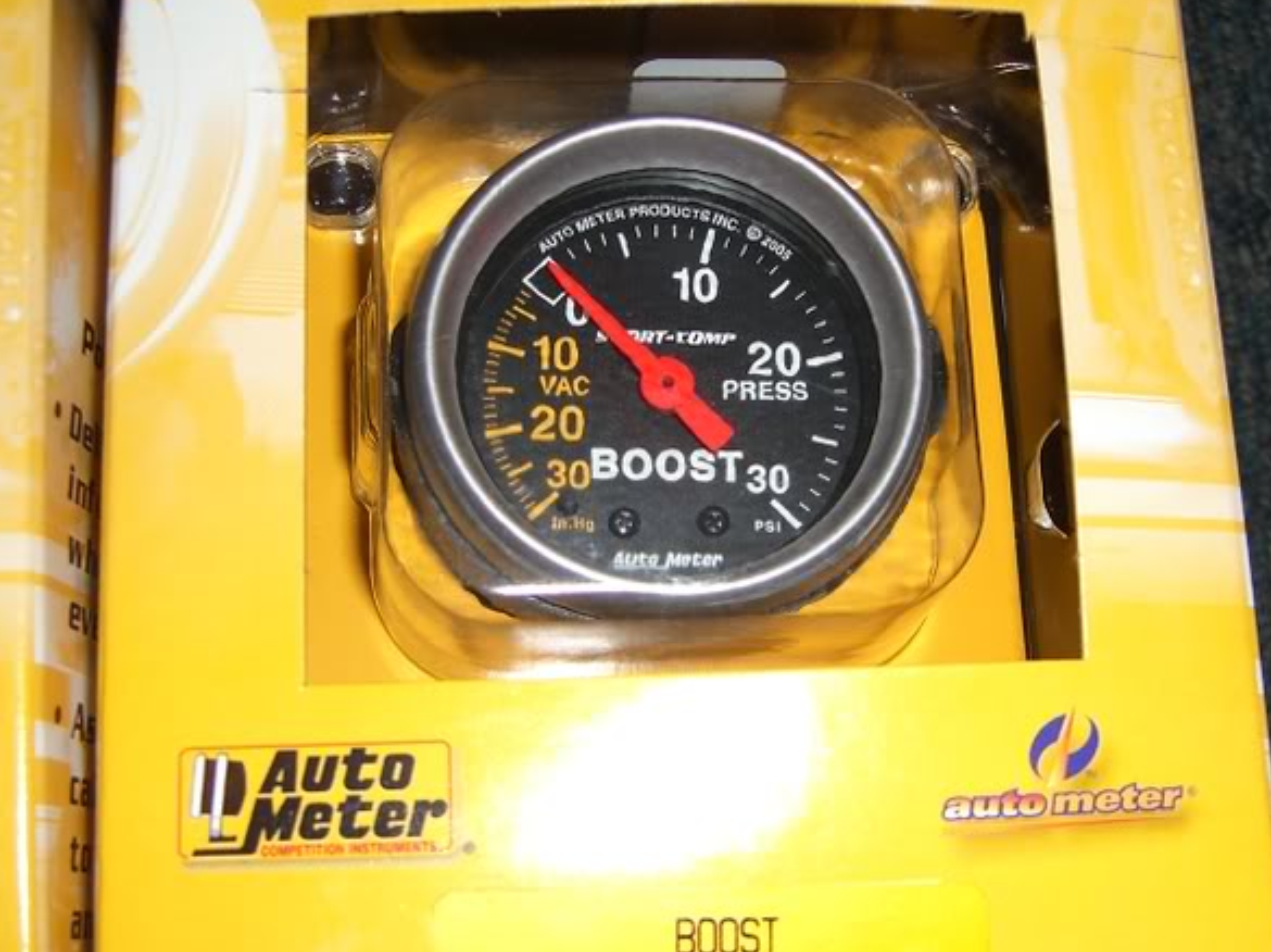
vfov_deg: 28.0
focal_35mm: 52
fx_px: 1908
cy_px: 496
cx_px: 695
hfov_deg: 36.8
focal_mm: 7.9
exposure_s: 1/60
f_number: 2.8
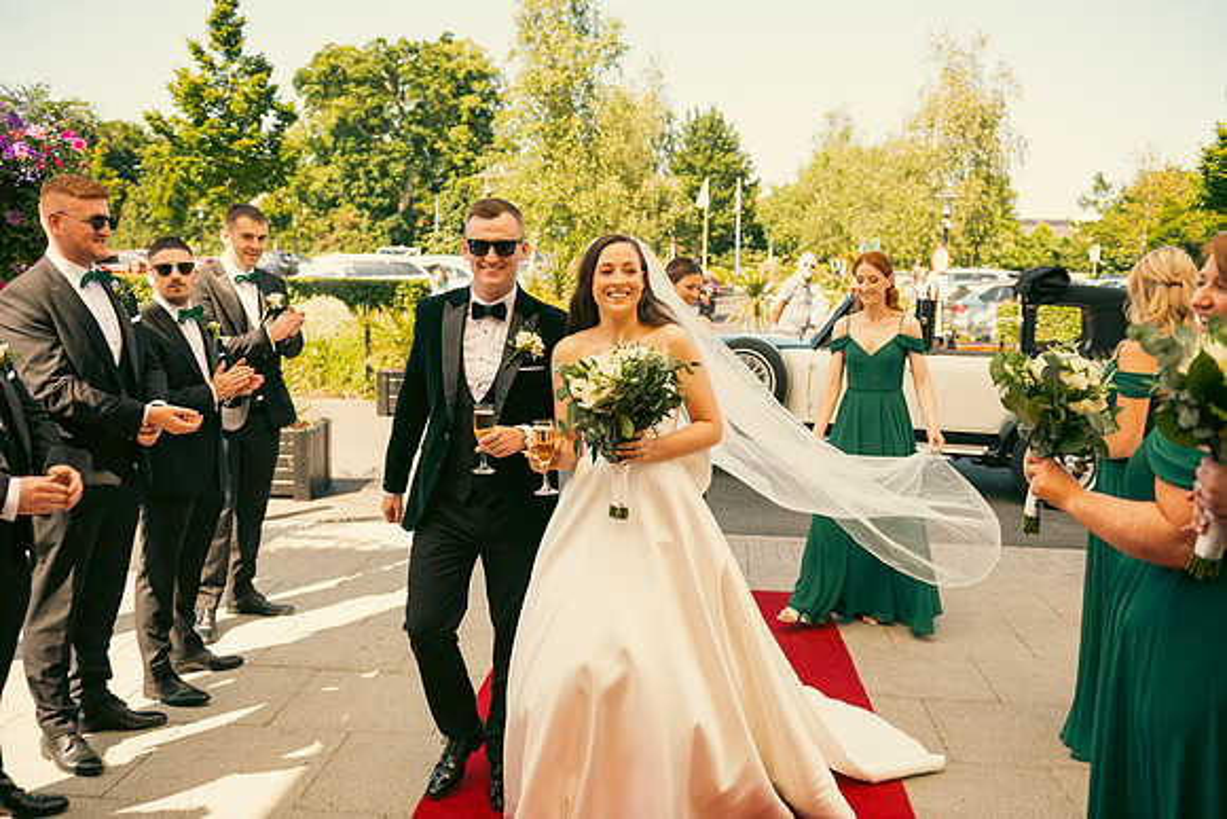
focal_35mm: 38
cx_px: 614
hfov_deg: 50.7
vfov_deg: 35.1
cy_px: 410
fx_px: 1295
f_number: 3.5
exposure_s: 1/400
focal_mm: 38
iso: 125
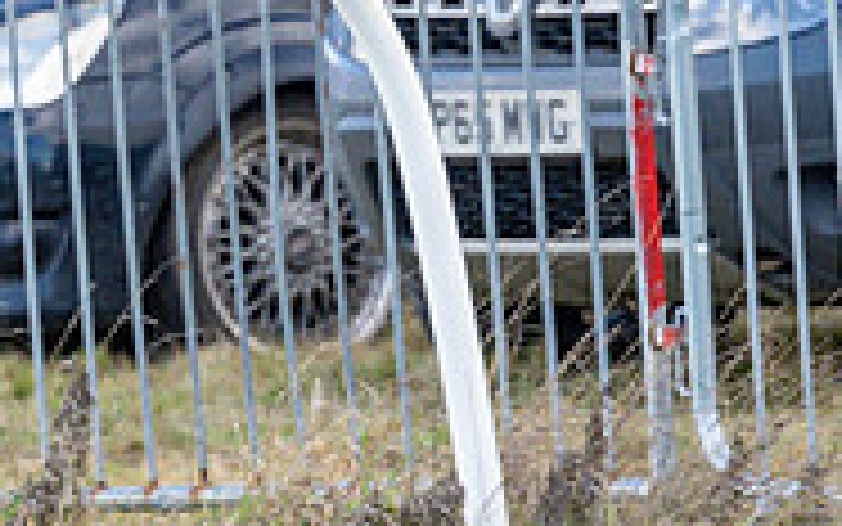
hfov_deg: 1.8
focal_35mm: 1154
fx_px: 26489
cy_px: 107
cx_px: 65
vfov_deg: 1.1
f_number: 4
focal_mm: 165
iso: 500
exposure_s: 1/800
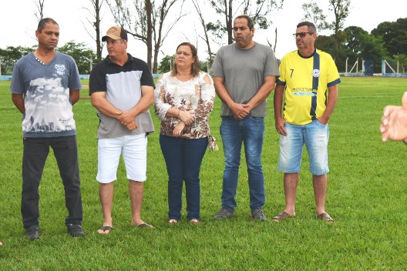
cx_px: 240
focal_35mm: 67
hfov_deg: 30.0
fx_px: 757
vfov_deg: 20.3
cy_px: 150
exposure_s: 1/200
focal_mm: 23
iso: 100
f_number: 4.5
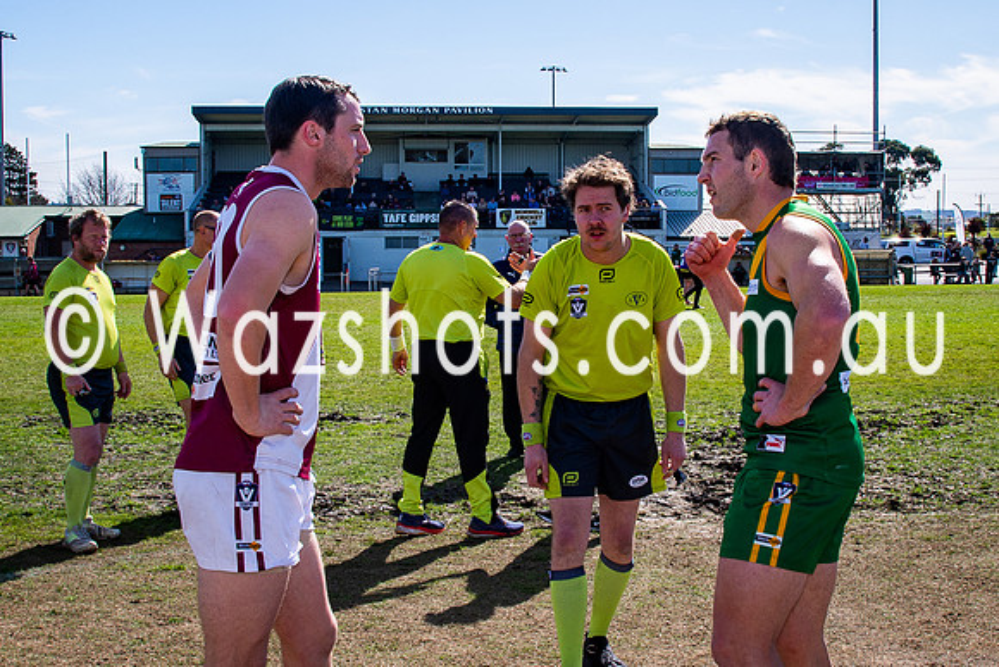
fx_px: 1495
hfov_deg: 36.9
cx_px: 568
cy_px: 344
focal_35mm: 54
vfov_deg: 25.1
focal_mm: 16
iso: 100
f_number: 11
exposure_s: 1/160
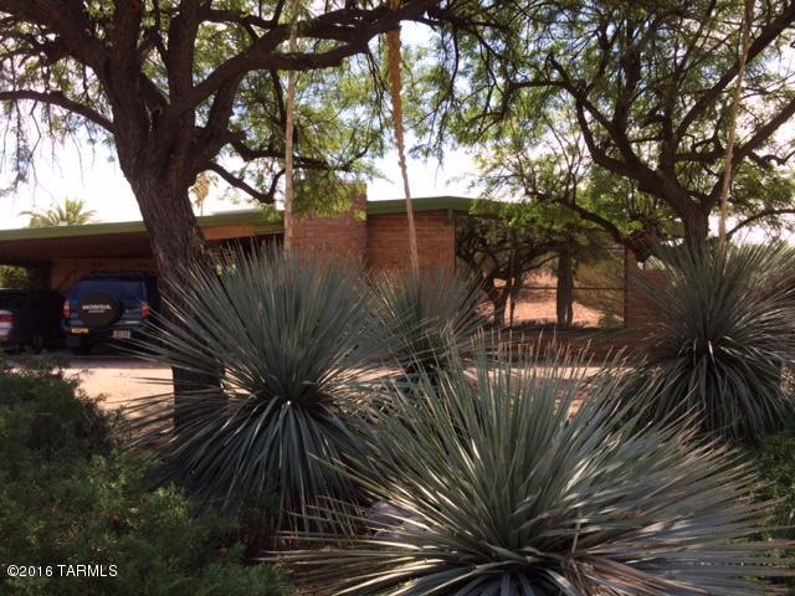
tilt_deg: -0.6
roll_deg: +0.4
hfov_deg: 61.7
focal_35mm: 29
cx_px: 398
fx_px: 666
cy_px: 298
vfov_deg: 48.2
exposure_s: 1/733
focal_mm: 4.15
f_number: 2.2
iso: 32
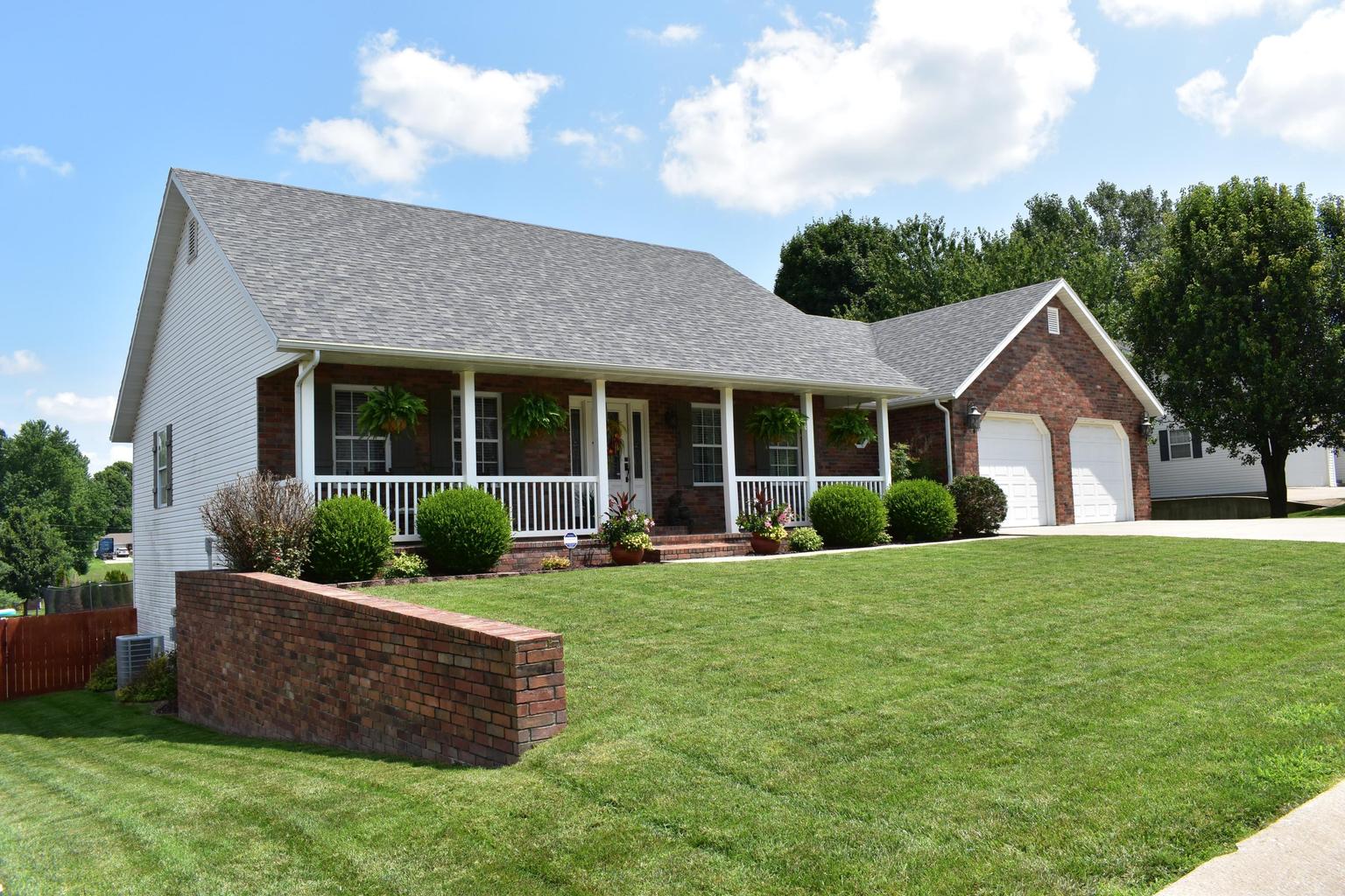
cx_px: 672
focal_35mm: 27
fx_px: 1009
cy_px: 448
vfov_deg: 47.9
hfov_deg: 67.4
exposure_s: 1/500
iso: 400
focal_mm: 18
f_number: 11
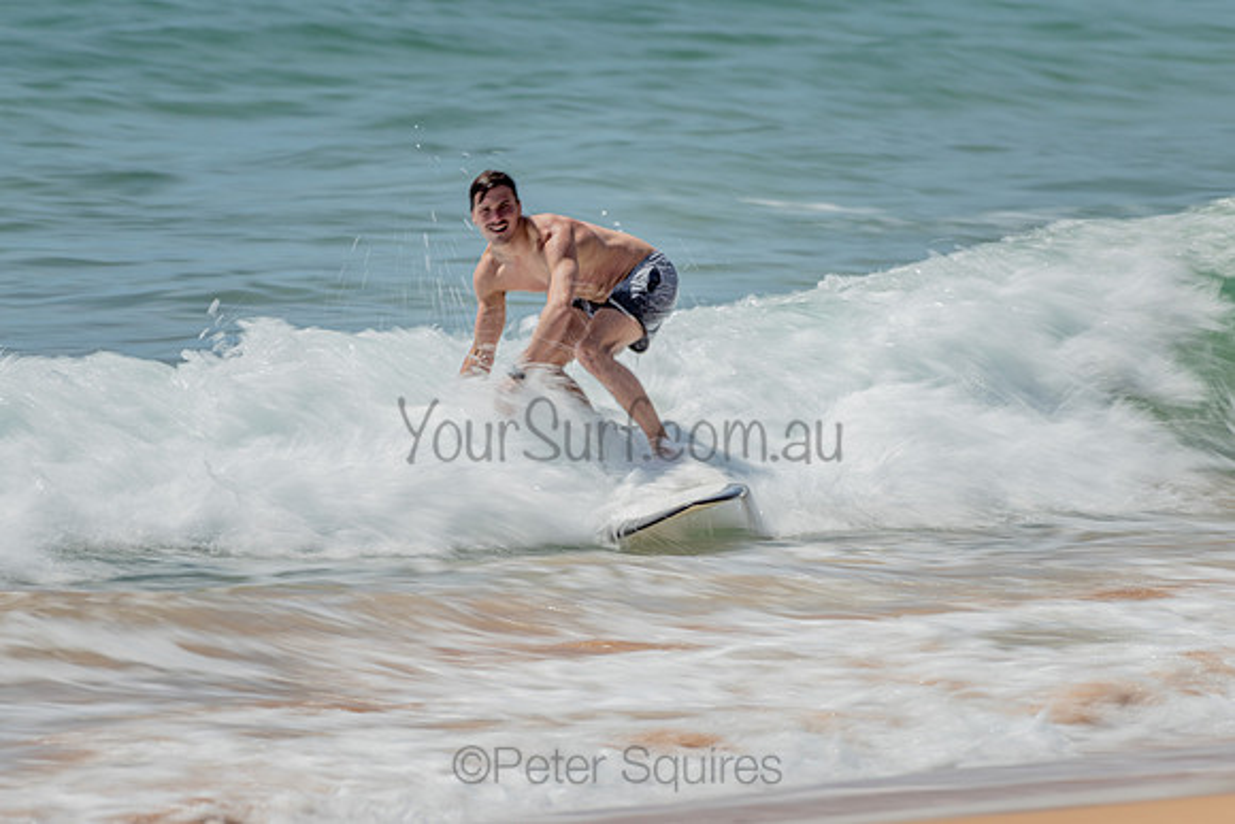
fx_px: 21034
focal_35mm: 613
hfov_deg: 3.4
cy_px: 360
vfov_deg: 2.2
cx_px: 540
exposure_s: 1/20
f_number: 5.6
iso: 90
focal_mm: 500
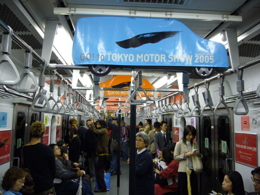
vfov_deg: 40.7
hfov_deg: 52.6
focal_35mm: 35
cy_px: 98
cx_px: 130
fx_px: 263
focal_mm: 5.8
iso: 160
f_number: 2.8
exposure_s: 1/15
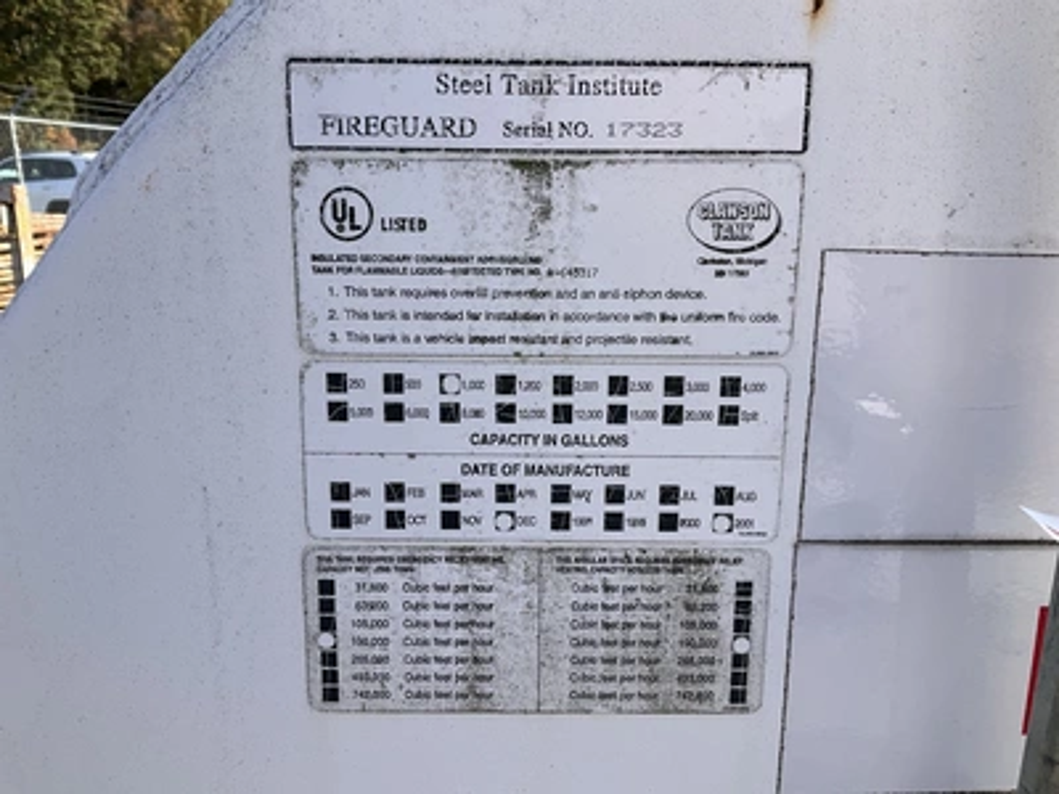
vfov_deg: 48.2
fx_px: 887
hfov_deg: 61.7
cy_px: 397
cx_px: 530
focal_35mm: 29
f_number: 1.8
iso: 25
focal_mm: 3
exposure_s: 1/912
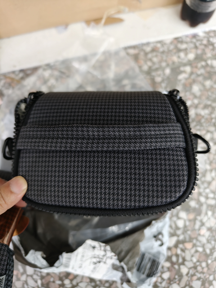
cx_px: 108
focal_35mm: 23
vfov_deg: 73.9
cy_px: 144
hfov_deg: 58.9
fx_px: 191
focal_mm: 8.67
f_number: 1.8
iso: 1250
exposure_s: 1/50
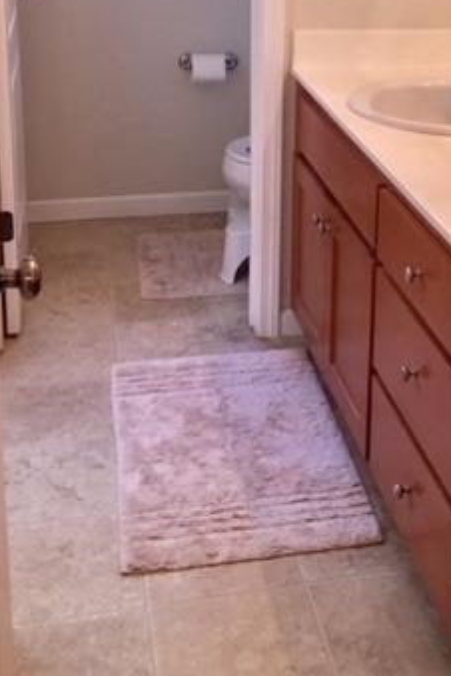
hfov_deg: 23.6
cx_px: 333
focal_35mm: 57
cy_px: 102
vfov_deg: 33.6
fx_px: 1071
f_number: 2.2
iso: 32
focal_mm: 4.15
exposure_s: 1/36
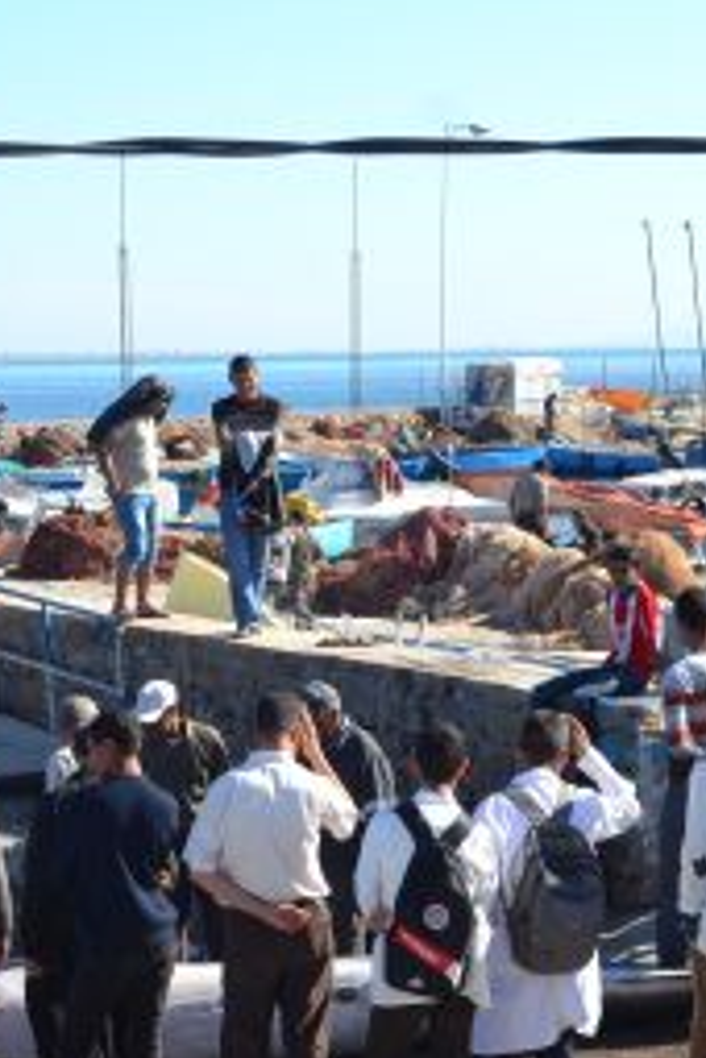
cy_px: 768
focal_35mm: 113
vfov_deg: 18.0
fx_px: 3324
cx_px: 274
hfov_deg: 12.1
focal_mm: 30
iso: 100
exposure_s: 1/250
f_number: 8
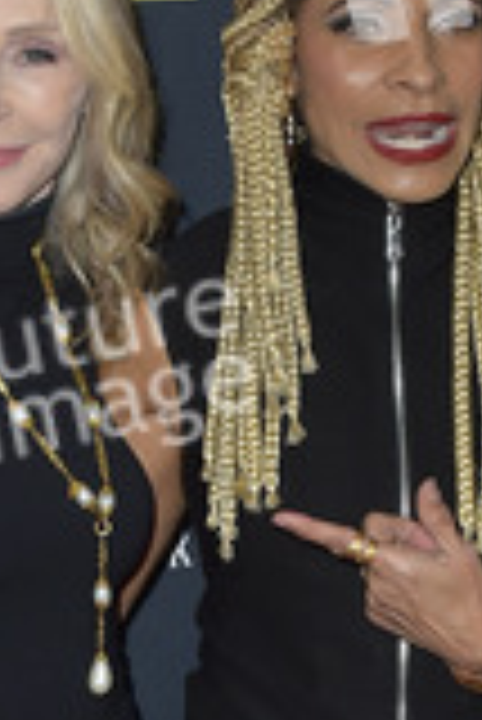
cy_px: 612
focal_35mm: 85
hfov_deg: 16.1
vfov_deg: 23.4
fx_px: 1703
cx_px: 155
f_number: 6.3
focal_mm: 34
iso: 250
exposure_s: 1/250
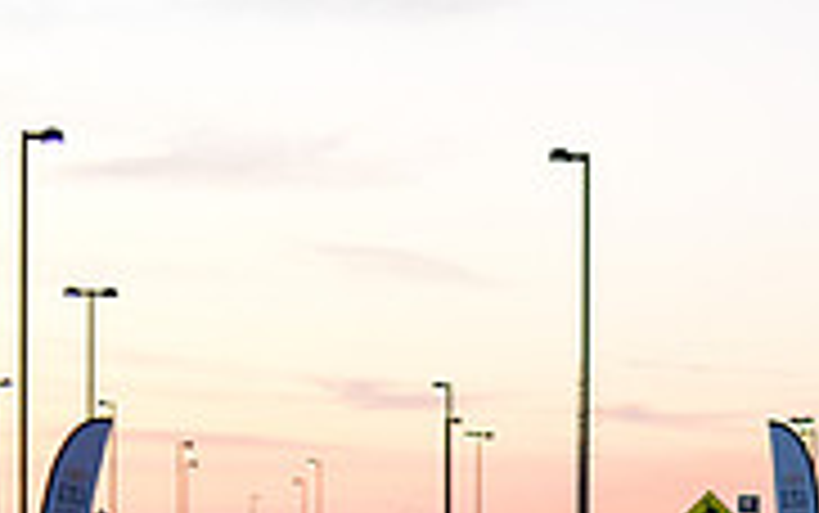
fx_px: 3618
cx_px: 1152
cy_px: 812
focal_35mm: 162
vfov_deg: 7.9
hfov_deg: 12.4
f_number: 2
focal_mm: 50
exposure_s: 1/400
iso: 2500
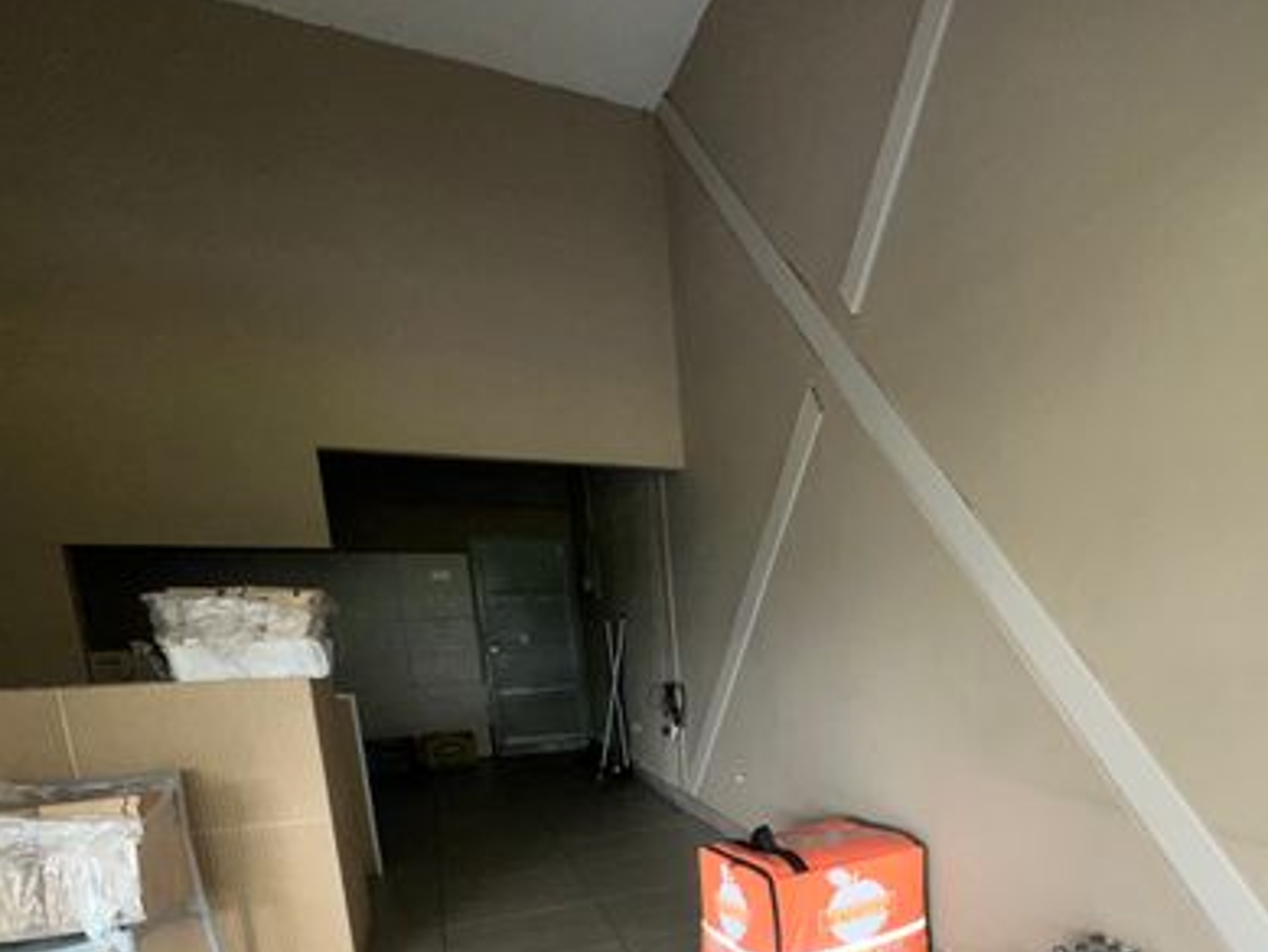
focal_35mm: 24
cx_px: 921
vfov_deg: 52.5
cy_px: 786
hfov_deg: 67.9
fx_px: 879
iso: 80
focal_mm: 2.22
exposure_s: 1/121
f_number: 2.2
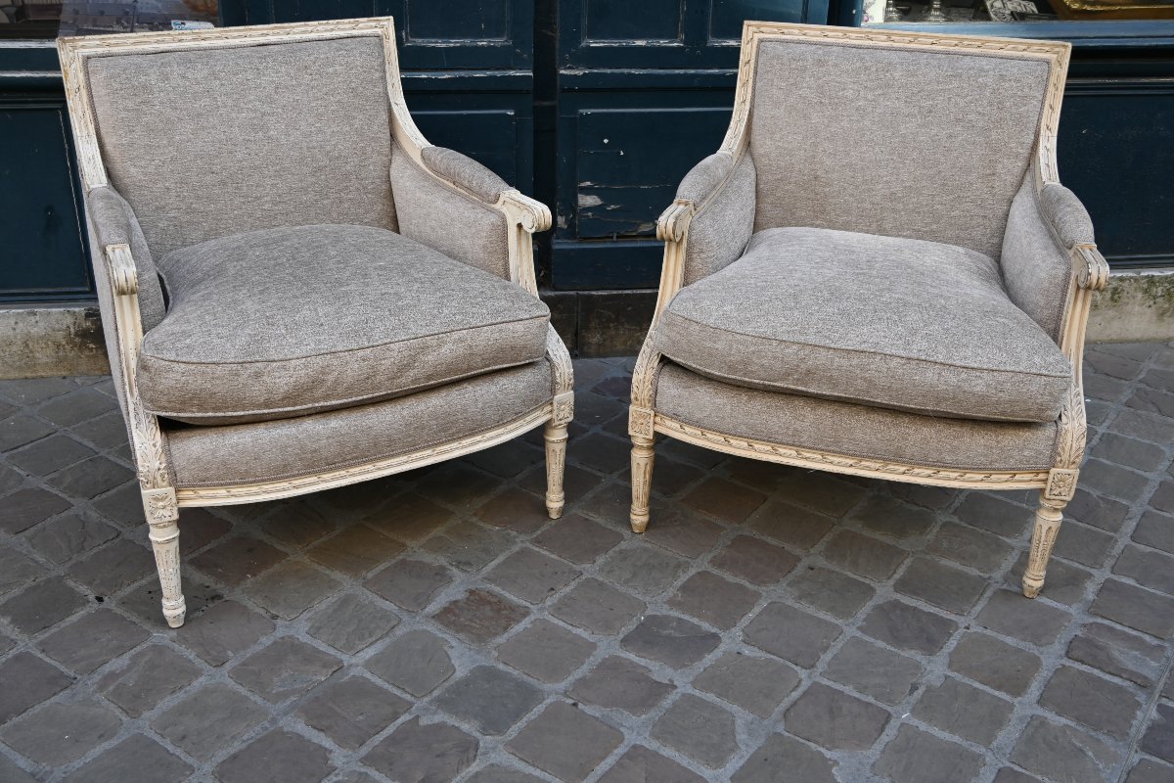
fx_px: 1198
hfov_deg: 52.2
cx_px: 587
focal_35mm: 37
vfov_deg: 36.2
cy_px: 392
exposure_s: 1/250
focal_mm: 24.5
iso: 200
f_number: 4.5
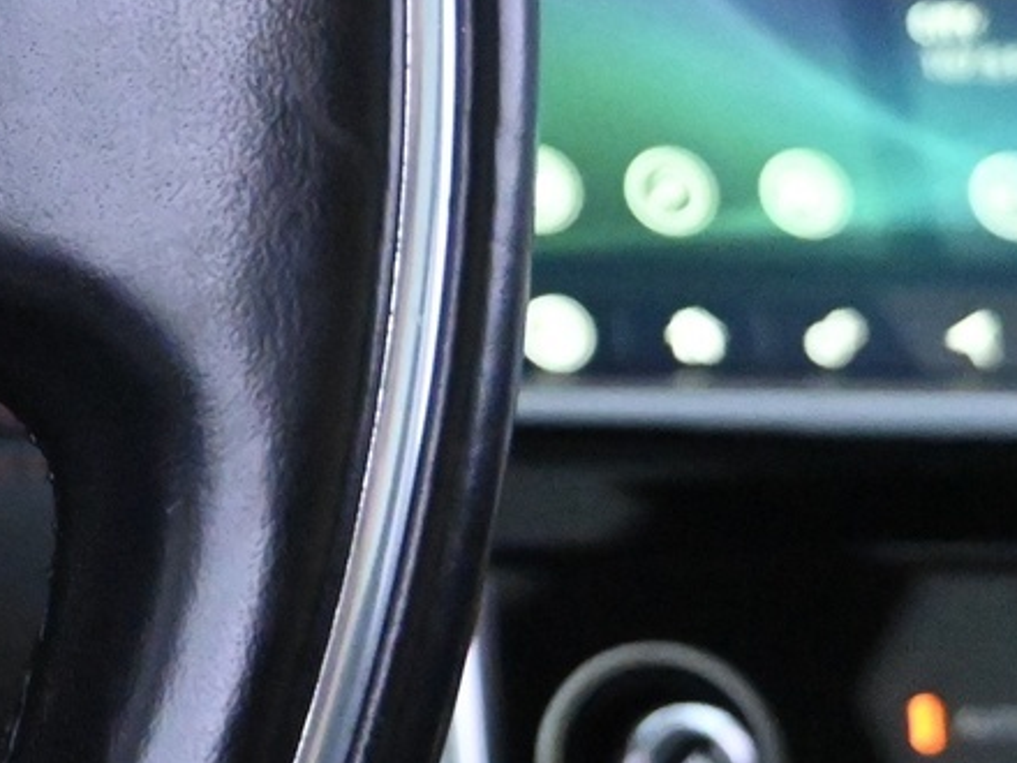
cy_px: 95
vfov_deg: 17.1
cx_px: -599
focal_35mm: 85
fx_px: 2497
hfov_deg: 19.4
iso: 10000
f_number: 3.5
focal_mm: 16
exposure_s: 1/60
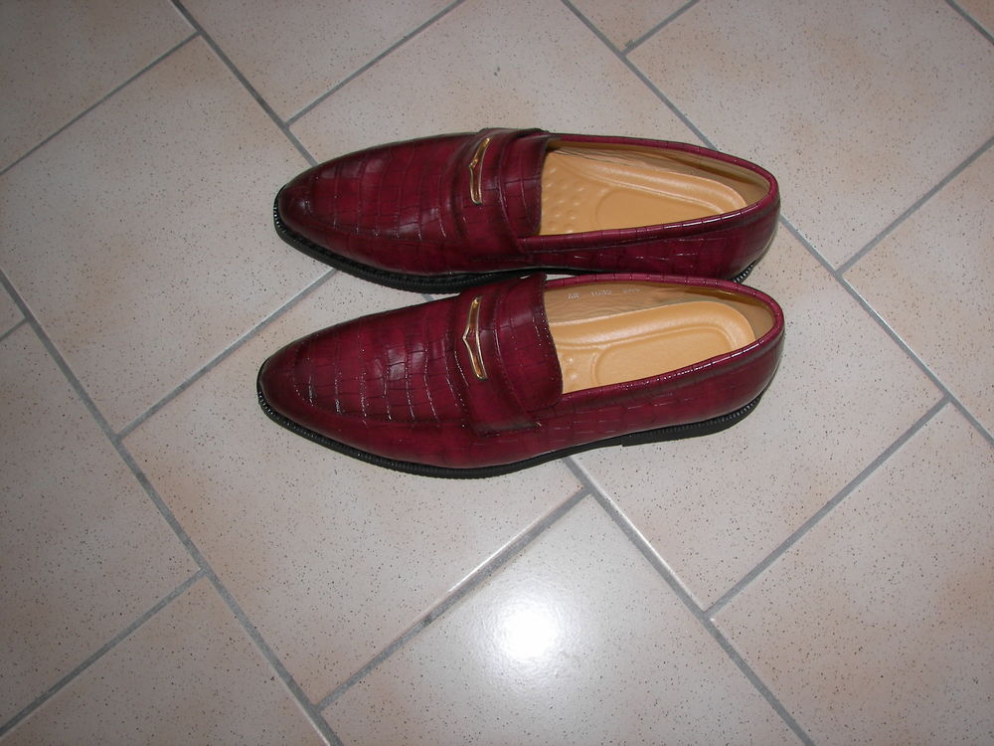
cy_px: 373
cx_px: 497
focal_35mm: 36
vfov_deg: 39.7
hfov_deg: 51.4
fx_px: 1034
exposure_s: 1/30
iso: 50
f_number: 2.8
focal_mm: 6
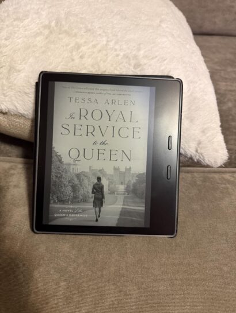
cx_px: 118
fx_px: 218
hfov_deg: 56.9
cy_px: 156
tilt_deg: -43.7
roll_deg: -2.1
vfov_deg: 71.5
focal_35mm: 24
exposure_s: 1/40
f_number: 1.78
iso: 640
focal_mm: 6.76
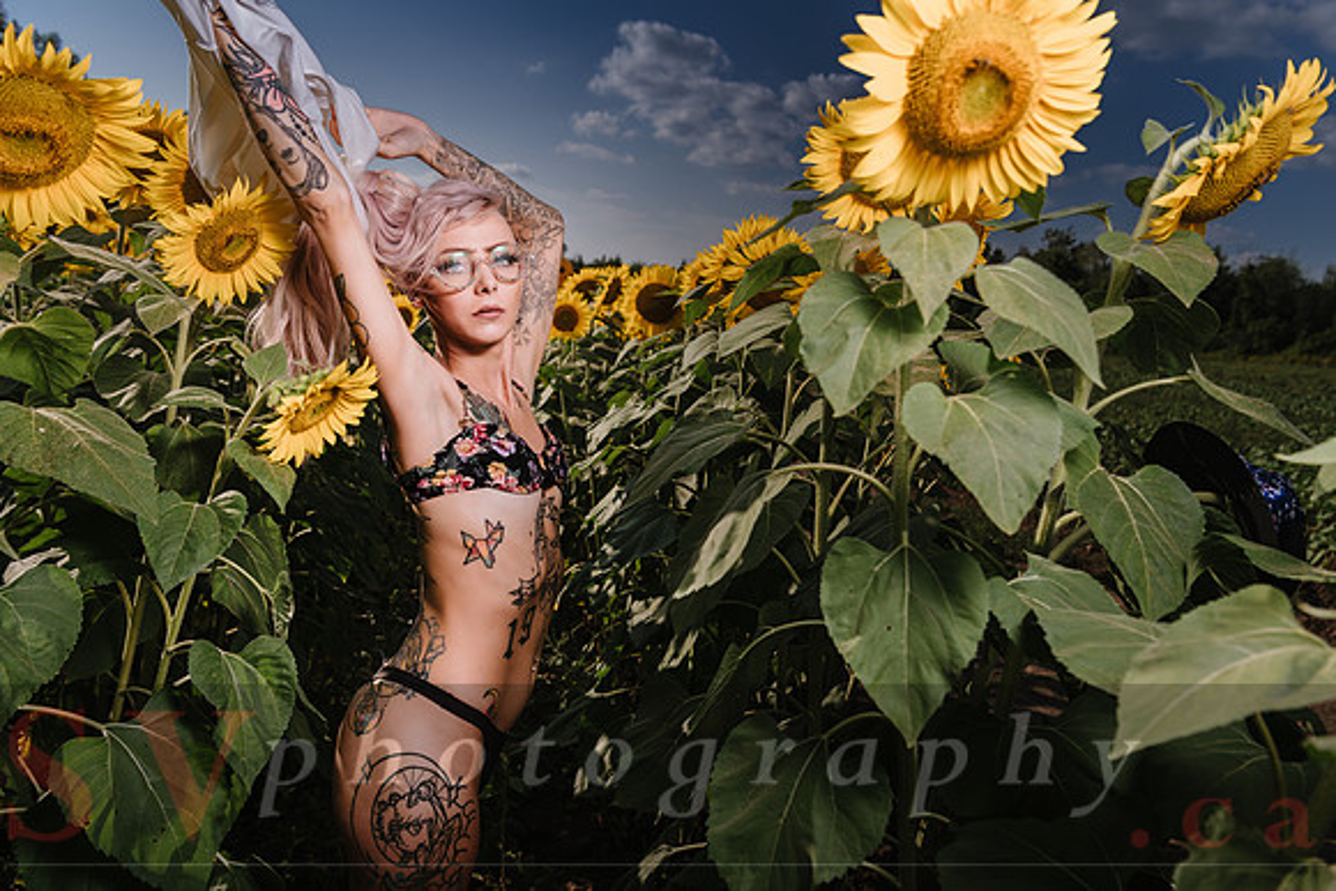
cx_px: 668
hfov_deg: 61.9
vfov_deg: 43.6
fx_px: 1114
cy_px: 446
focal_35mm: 30
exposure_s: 1/200
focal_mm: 30
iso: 64
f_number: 5
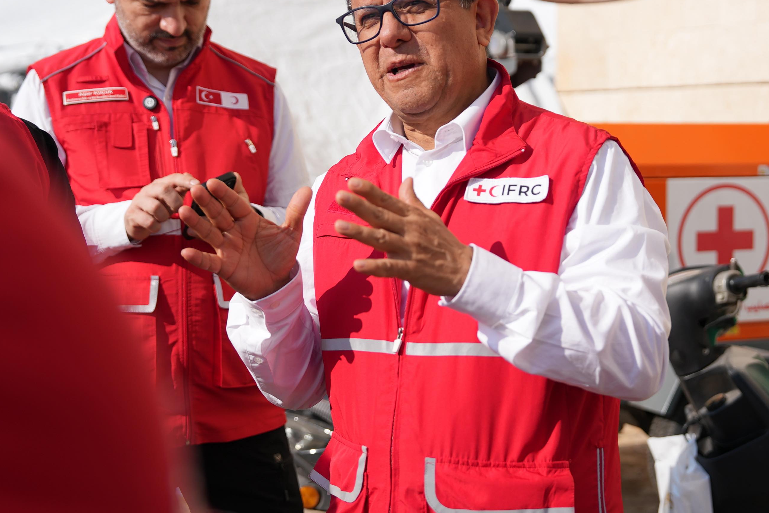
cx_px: 435
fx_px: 1475
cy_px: 222
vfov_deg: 19.7
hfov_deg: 29.2
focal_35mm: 69
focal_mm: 42
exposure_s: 1/2500
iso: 100
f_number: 2.8
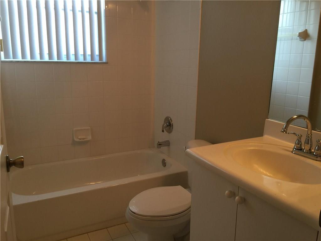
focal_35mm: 29
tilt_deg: -11.9
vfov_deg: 48.2
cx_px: 160
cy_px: 120
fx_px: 269
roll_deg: -1.1
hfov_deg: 61.7
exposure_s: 1/30
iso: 40
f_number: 2.2
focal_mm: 4.15
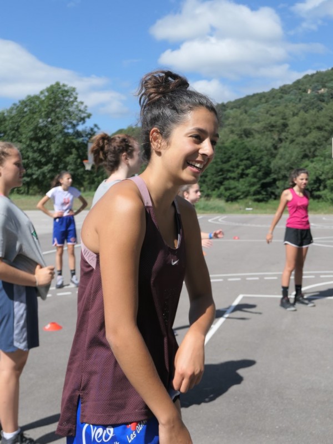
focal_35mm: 45
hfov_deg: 32.2
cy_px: 222
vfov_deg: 42.1
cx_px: 166
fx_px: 577
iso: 125
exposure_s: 1/1600
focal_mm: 15.1
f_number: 3.2
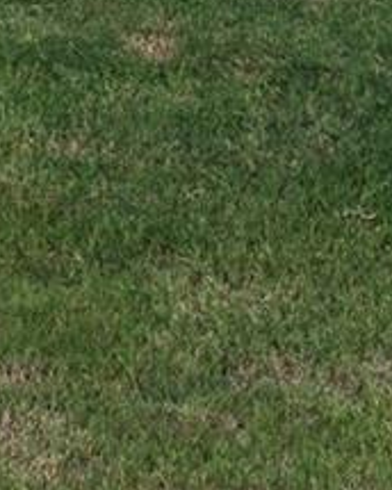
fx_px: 2074
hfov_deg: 10.8
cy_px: -794
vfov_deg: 10.8
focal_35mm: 143
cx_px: 121
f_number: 8
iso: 200
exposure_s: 1/4
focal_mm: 16
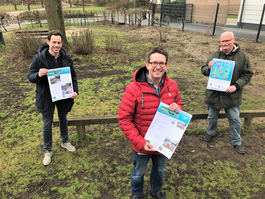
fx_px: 214
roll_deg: -0.3
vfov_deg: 49.7
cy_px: 100
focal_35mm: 28
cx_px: 132
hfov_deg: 63.4
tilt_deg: -23.7
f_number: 1.8
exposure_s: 1/507
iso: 20
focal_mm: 3.99
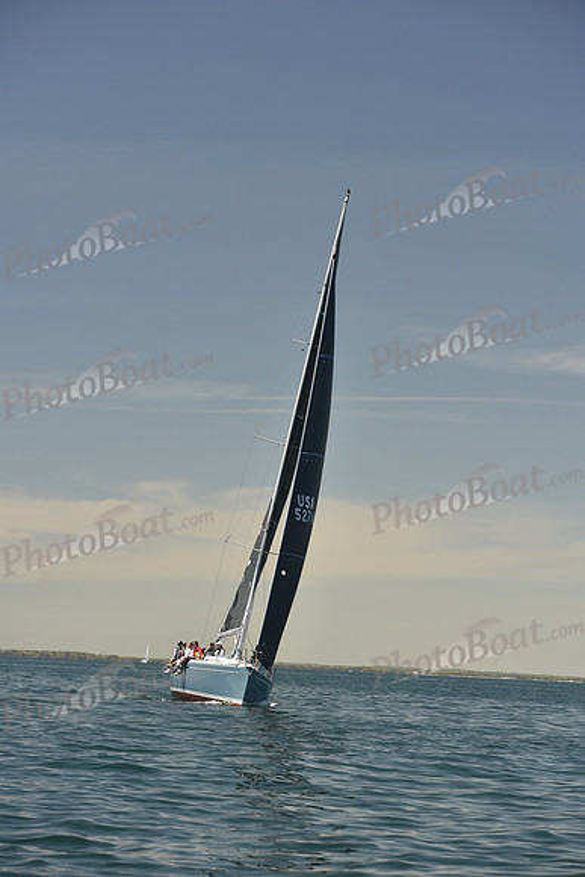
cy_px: 438
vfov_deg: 20.8
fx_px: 2387
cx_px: 292
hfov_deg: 14.0
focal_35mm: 98
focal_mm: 98
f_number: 5
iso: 250
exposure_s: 1/800
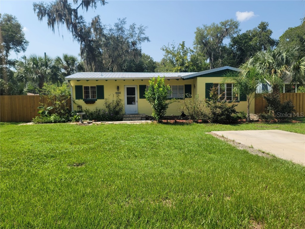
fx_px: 220
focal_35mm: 25
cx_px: 152
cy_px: 114
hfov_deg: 69.4
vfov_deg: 54.9
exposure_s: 1/850
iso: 20
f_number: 1.8
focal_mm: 7
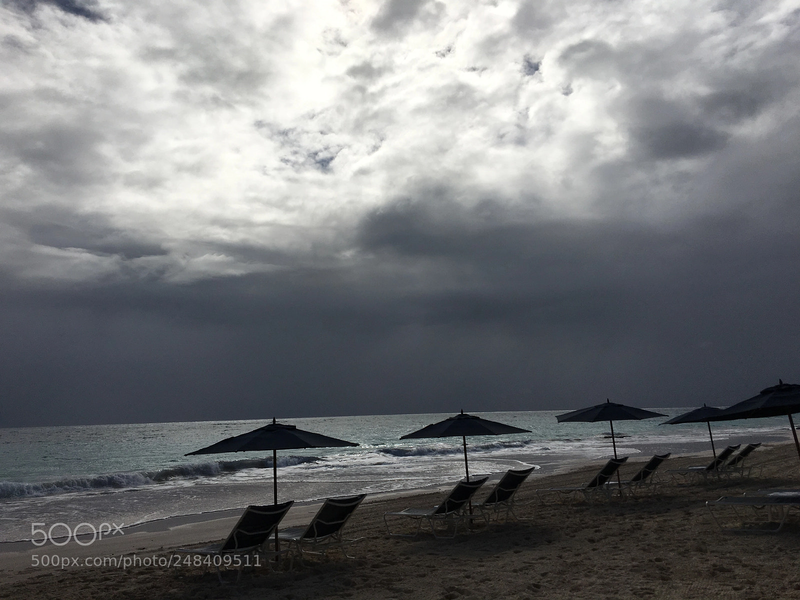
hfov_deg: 61.7
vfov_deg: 48.2
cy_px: 300
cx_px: 400
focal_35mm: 29
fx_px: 670
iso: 25
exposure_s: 1/12821
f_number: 2.2
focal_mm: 4.15
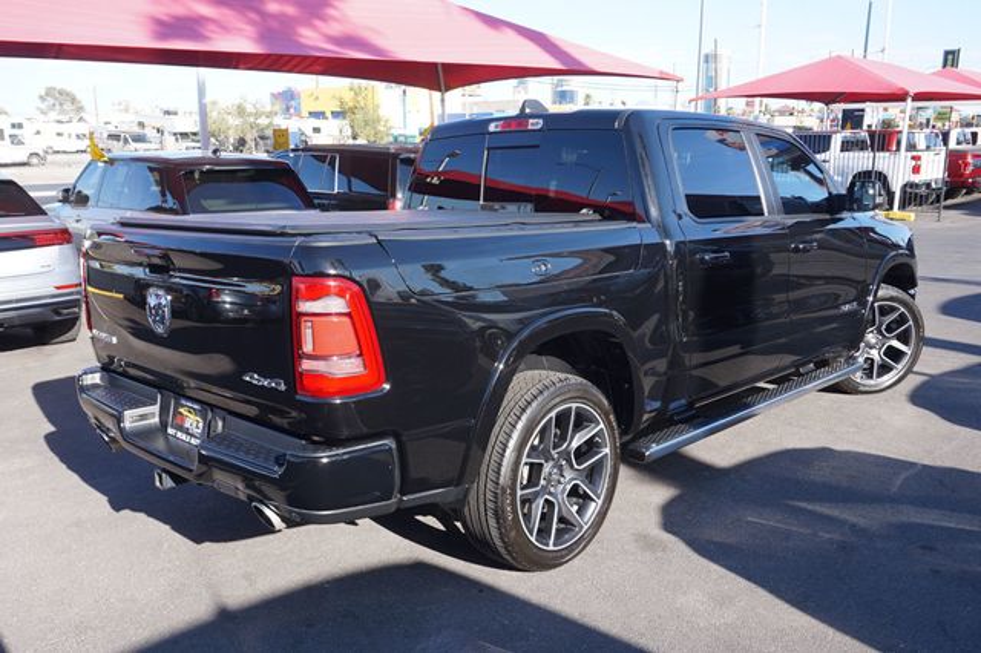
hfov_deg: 59.5
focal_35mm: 32
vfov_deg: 41.7
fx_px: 858
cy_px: 326
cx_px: 490
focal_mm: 21
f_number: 7.1
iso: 100
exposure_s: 1/100
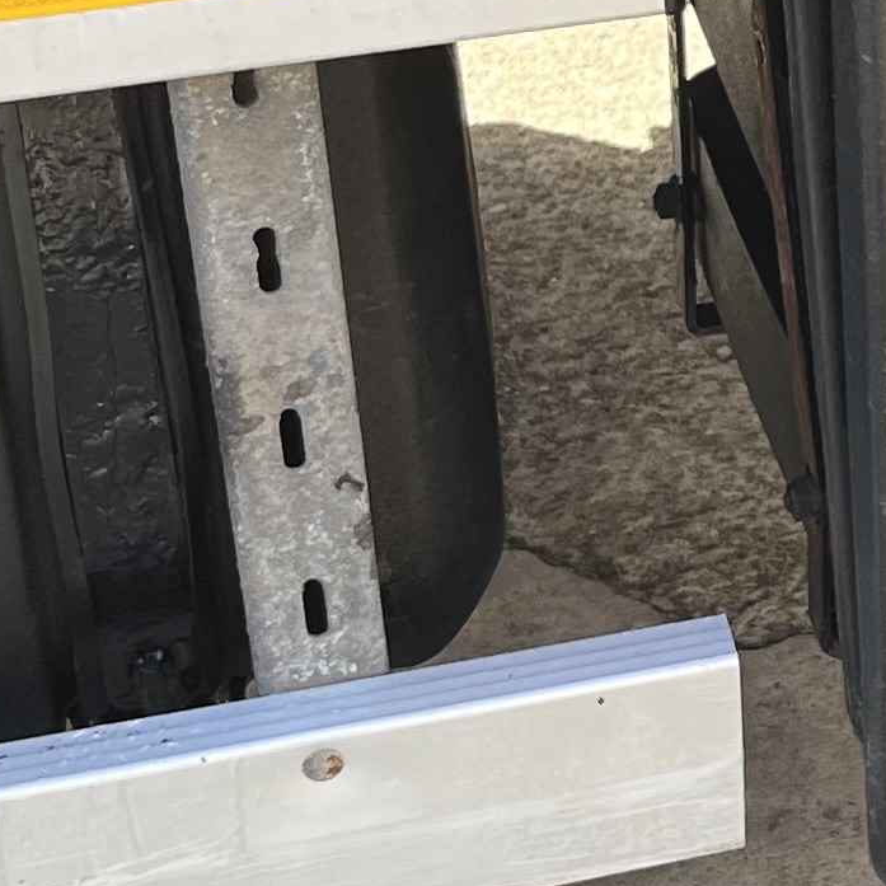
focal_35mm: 133
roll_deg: -0.2
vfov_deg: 13.0
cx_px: 1368
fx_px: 3851
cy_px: 97
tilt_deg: -21.8
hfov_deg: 12.4
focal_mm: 5.1
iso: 40
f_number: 1.6
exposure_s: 1/195
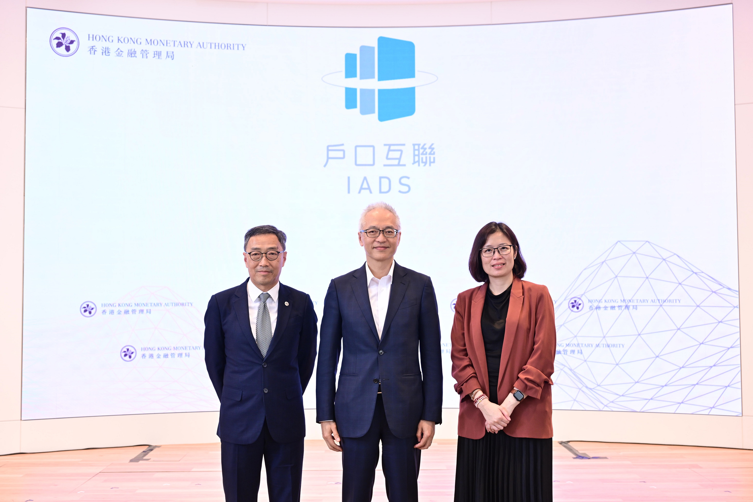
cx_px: 376
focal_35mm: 38
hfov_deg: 50.7
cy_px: 251
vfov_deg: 35.1
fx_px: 795
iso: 1000
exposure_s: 1/80
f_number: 4.5
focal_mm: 38
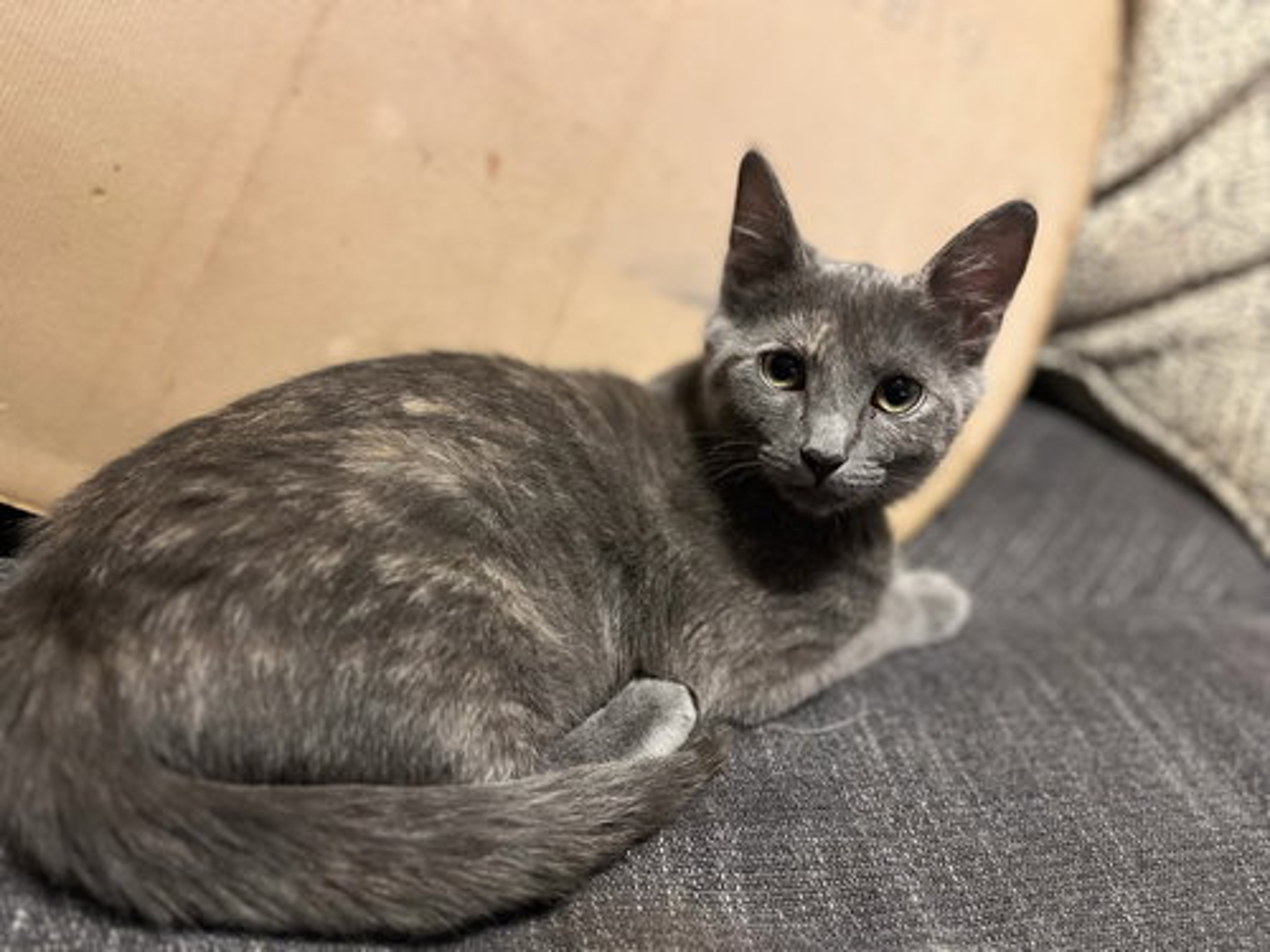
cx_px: 635
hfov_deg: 67.3
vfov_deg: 53.1
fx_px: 954
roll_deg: -9.6
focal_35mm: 26
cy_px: 476
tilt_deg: -32.9
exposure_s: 1/40
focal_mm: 5.1
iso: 640
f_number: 1.6
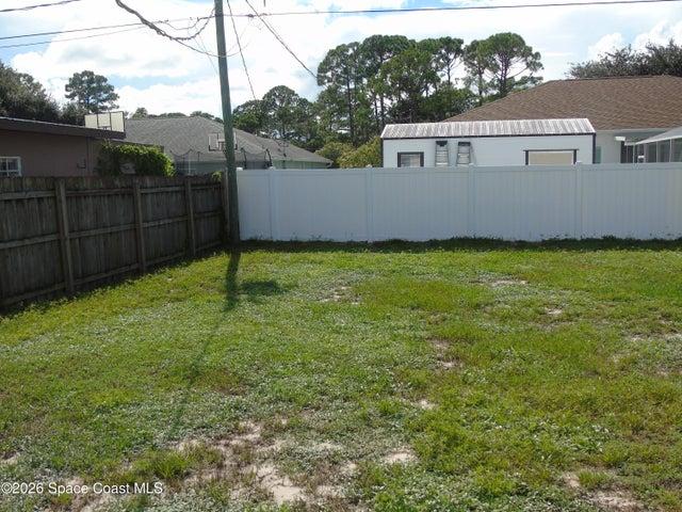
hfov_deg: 54.0
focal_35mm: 34
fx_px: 670
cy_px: 256
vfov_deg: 41.8
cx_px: 341
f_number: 3.8
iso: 80
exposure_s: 1/800
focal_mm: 6.1
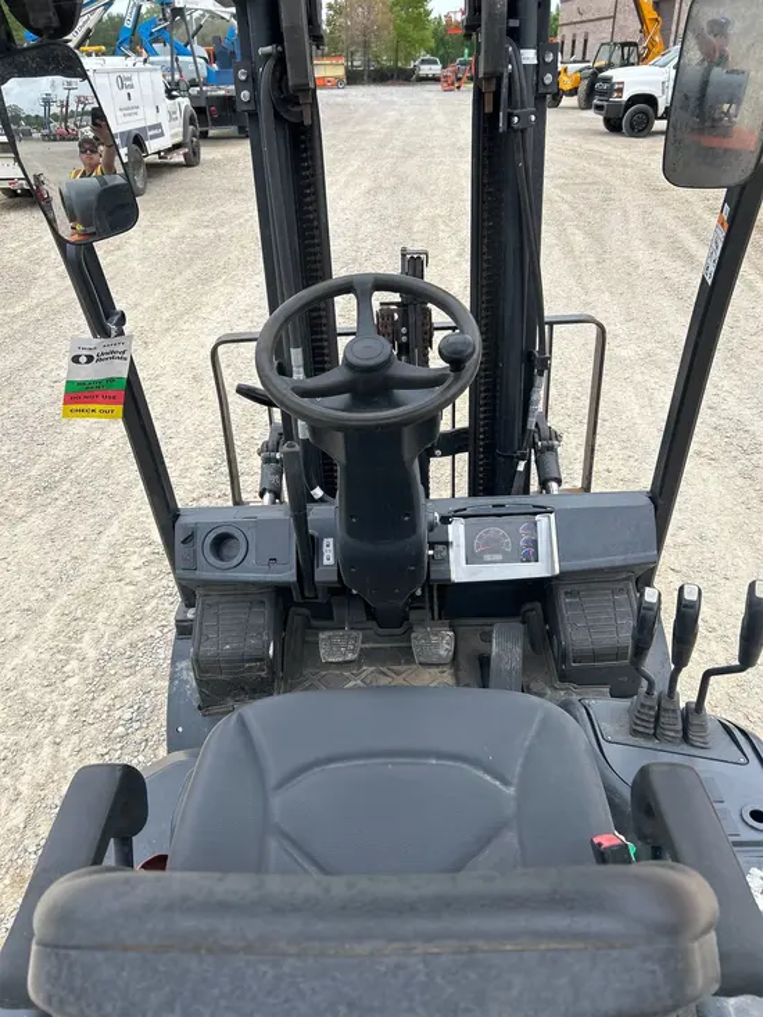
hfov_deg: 53.1
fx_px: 764
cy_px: 508
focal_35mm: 26
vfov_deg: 67.3
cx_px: 382
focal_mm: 5.7
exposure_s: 1/372
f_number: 1.5
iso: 50
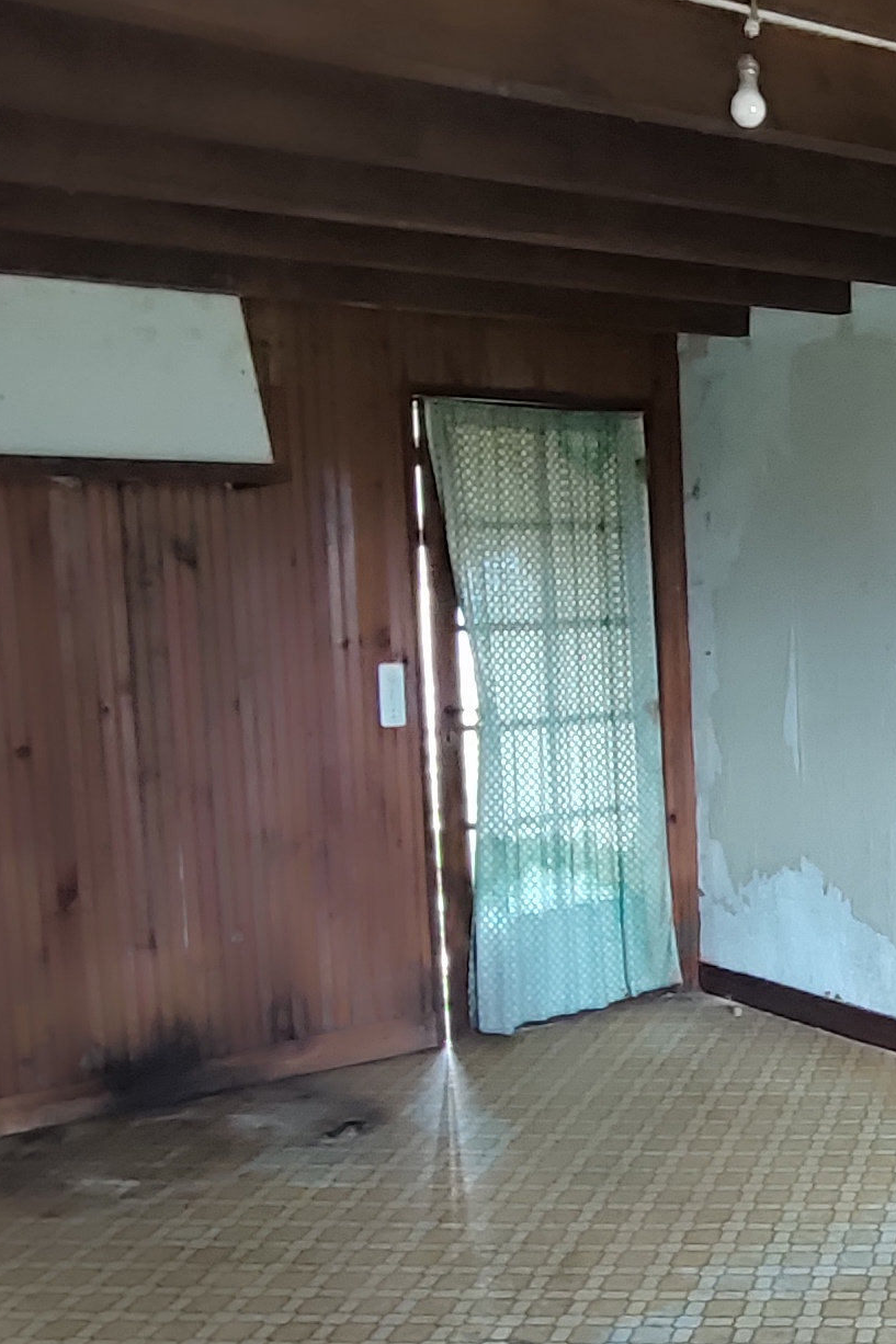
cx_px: 951
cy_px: 758
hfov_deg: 32.9
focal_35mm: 36
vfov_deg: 53.0
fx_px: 1344
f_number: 2.2
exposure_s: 1/33
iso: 367
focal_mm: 1.66
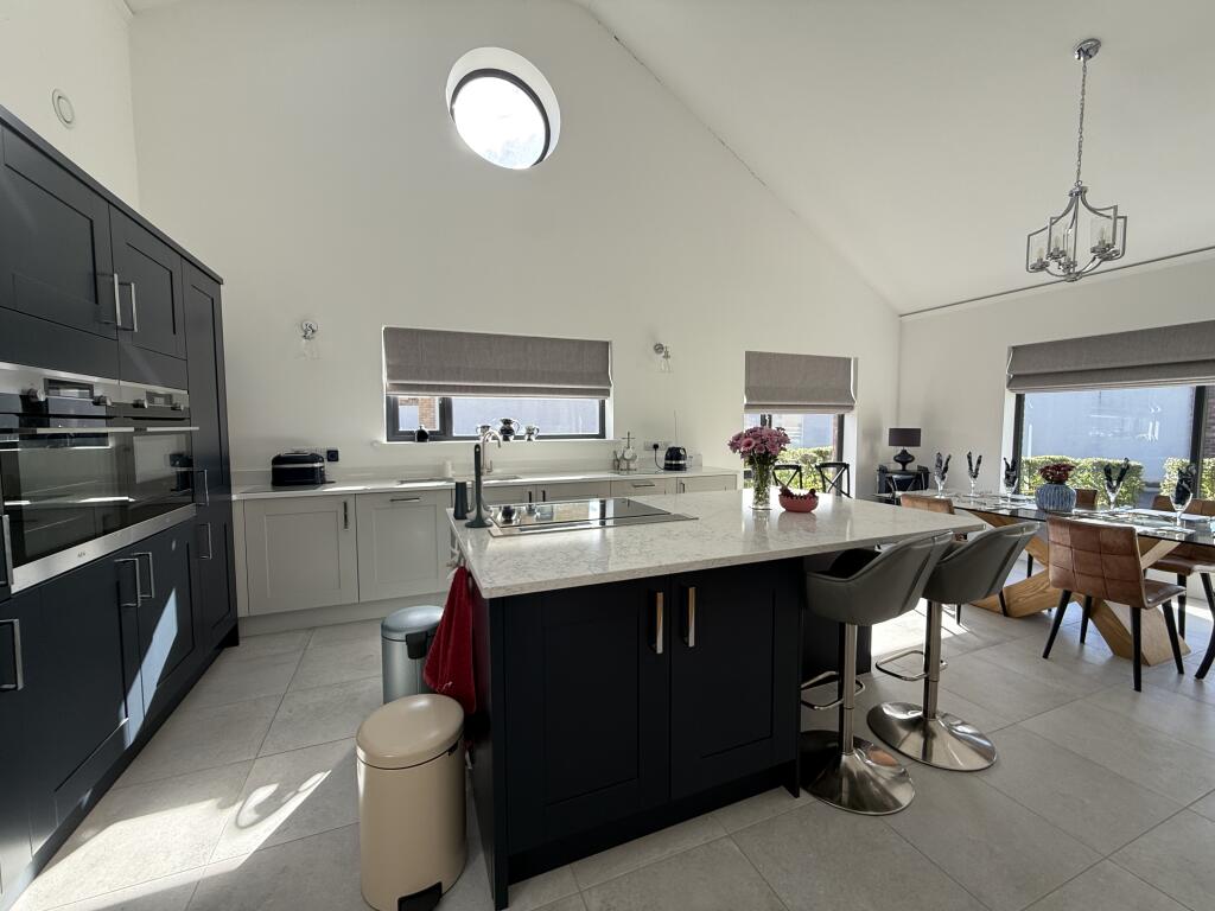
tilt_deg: -2.4
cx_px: 608
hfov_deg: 102.1
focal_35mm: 14
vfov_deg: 85.7
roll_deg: +0.6
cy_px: 456
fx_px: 491
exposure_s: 1/126
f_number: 2.2
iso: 50
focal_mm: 2.22
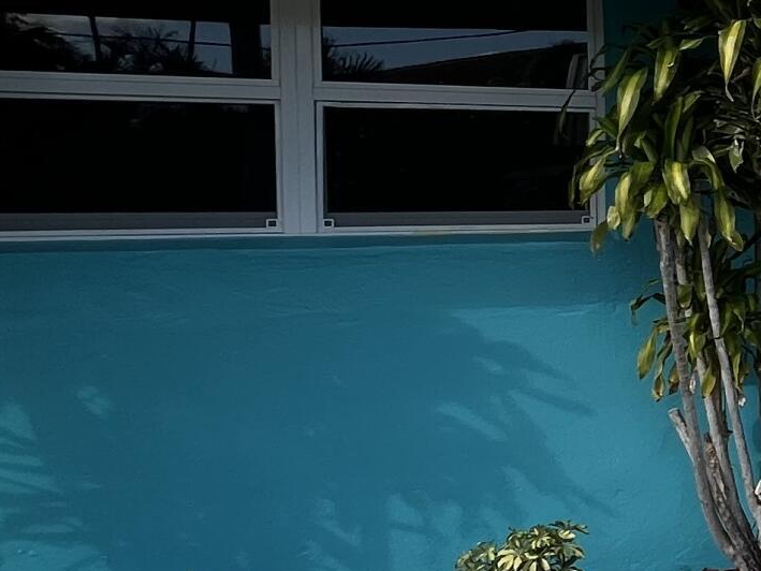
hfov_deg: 22.2
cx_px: 1349
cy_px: 230
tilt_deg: -1.4
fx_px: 1209
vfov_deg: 26.5
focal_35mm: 55
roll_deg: +0.3
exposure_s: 1/1004
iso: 32
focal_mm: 1.57
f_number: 1.8
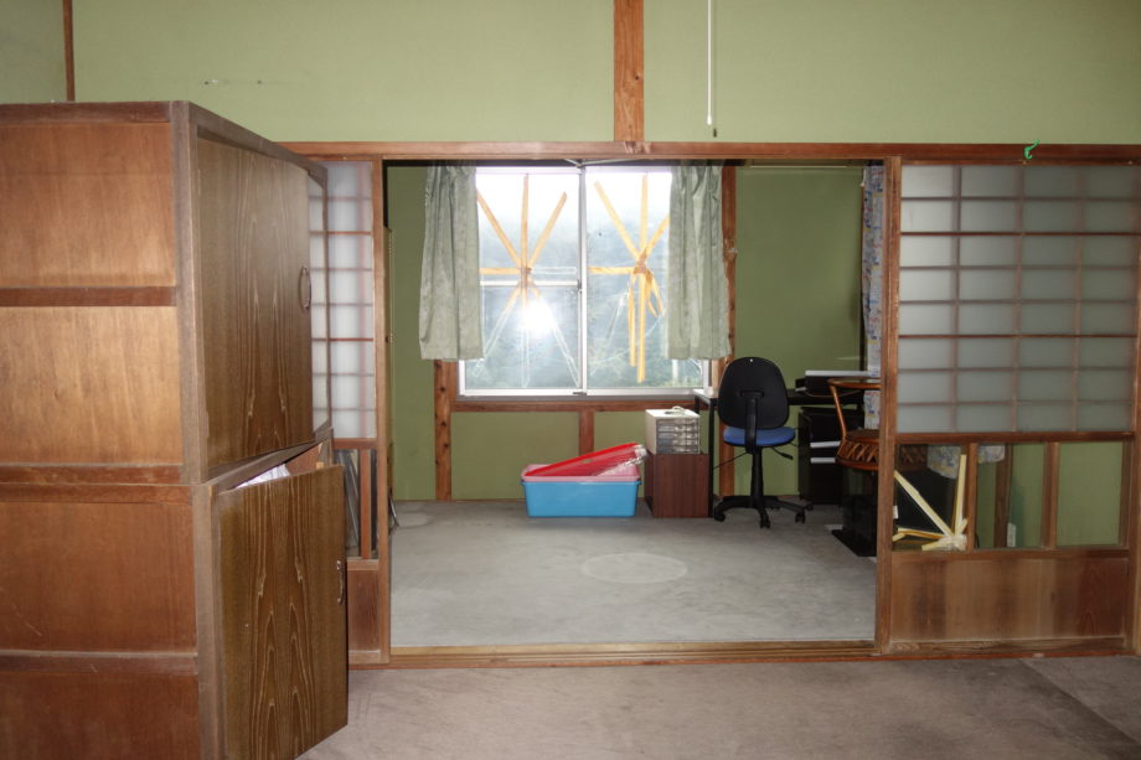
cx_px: 570
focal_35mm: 28
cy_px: 380
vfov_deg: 46.4
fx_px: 887
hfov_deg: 65.5
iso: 250
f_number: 1.8
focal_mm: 10.4
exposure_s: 1/30
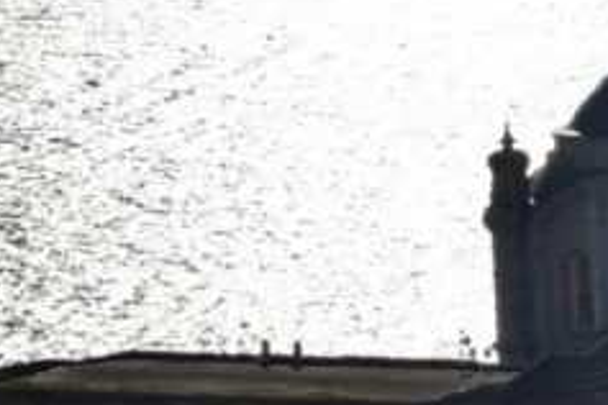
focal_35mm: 340
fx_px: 5742
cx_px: 944
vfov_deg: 4.0
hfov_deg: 6.0
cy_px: 64
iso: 200
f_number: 13
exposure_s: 1/800
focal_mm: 70
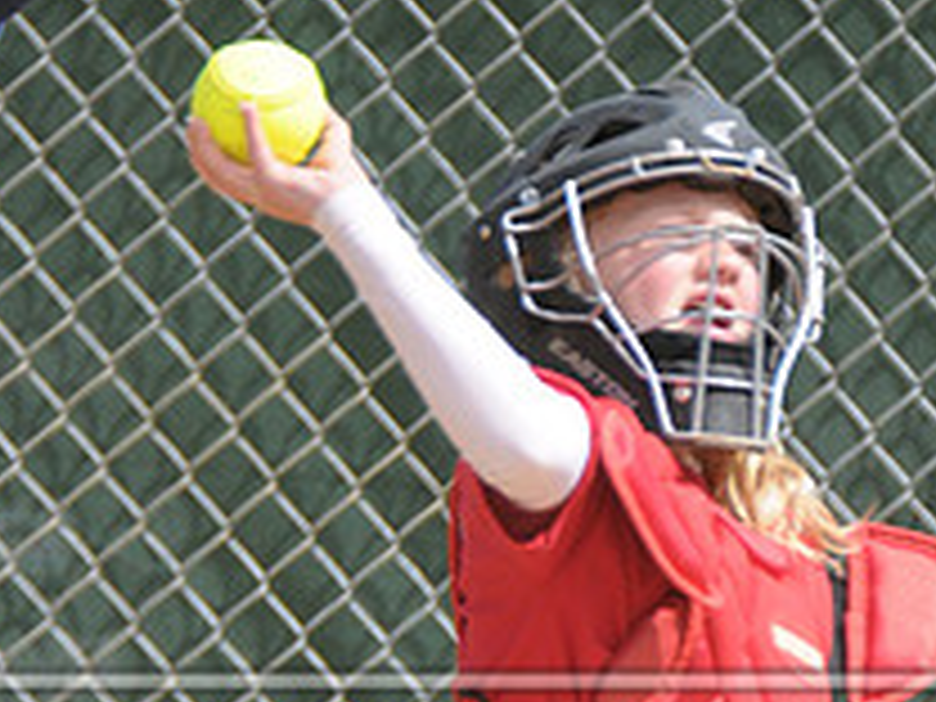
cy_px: 882
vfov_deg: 0.9
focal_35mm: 1604
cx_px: 583
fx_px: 43371
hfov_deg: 1.2
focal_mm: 400
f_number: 4
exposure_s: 1/2000
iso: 400
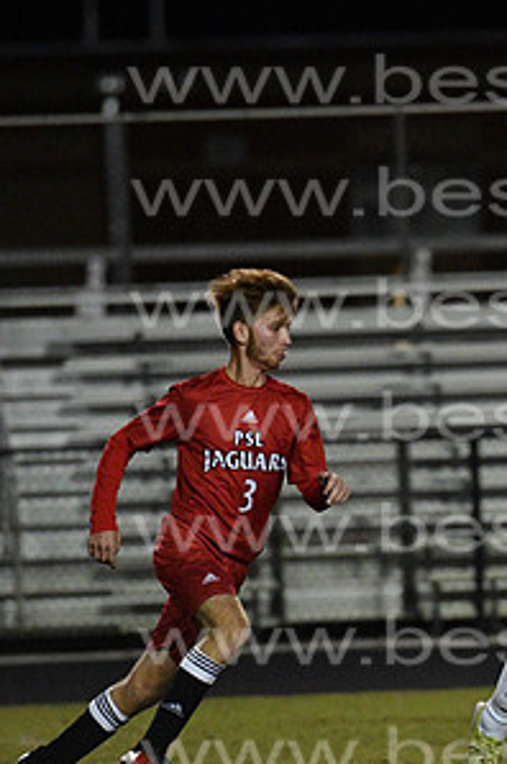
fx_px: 12386
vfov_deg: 3.5
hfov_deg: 2.3
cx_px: 720
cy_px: 478
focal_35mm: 585
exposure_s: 1/1000
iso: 6400
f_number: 4
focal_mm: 200
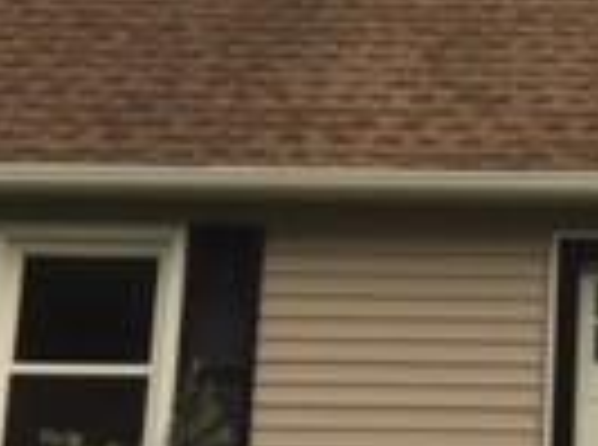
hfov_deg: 13.8
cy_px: -185
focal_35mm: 140
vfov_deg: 10.3
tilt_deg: +17.6
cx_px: 697
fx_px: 2412
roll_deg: -2.2
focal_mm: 4.15
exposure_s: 1/329
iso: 32
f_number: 2.2
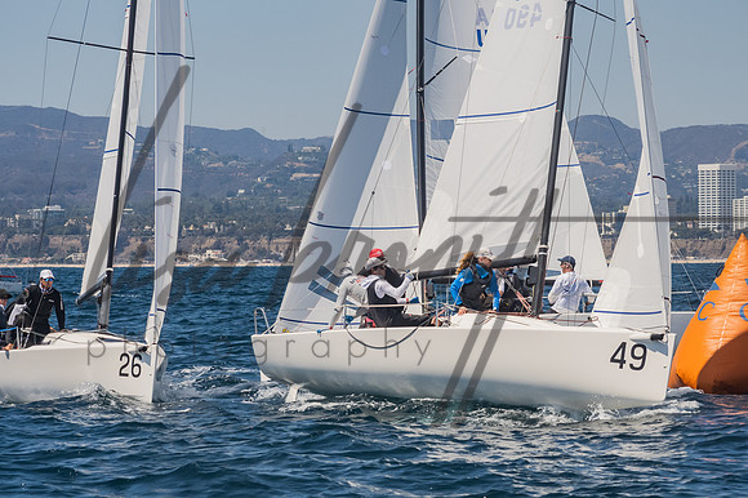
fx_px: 4049
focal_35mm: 195
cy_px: 249
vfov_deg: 7.0
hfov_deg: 10.6
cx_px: 374
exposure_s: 1/1250
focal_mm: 130
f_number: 14
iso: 640
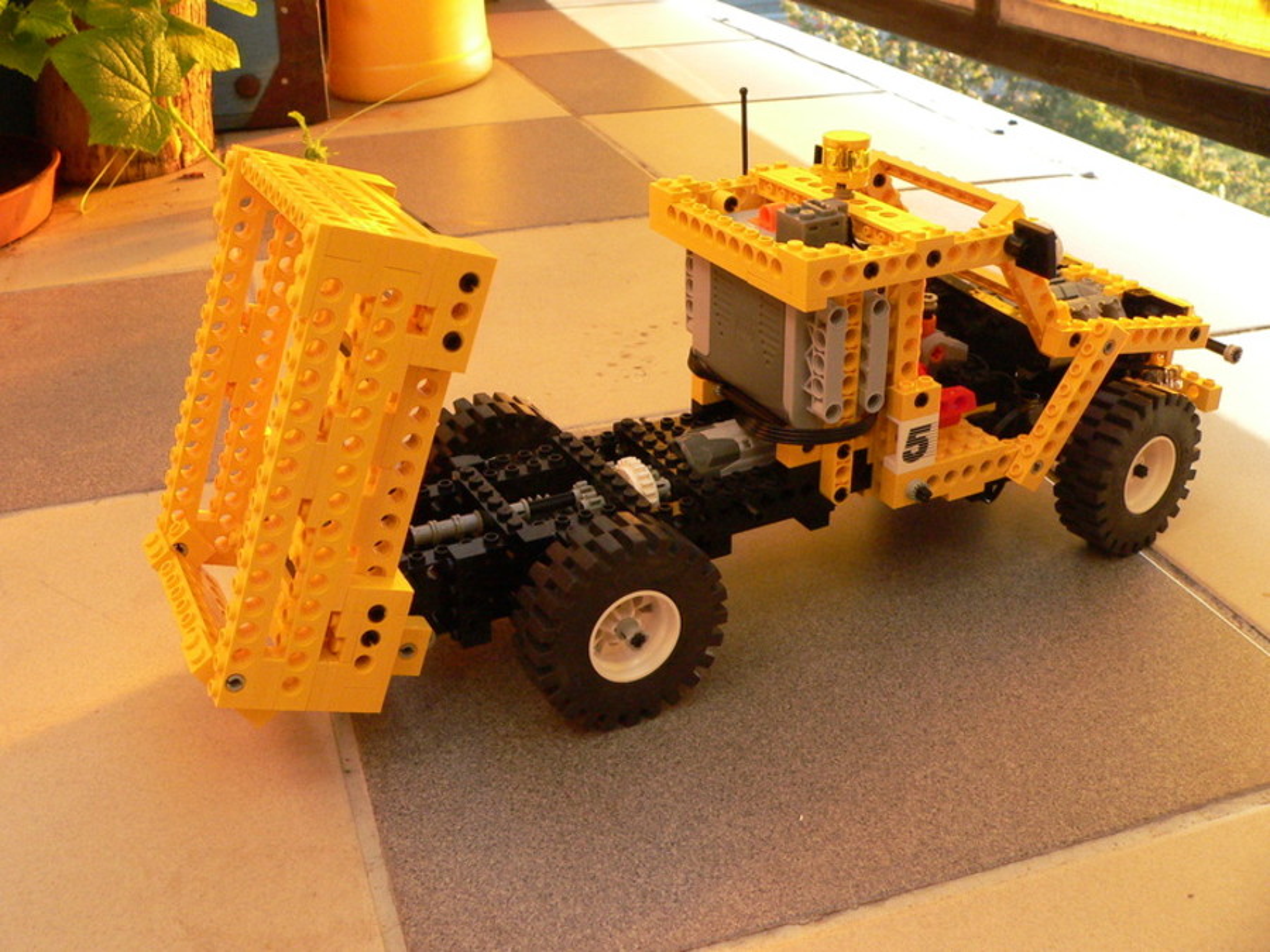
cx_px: 635
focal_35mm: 36
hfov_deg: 51.4
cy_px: 476
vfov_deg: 39.7
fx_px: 1321
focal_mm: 6
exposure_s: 1/320
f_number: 4
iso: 400
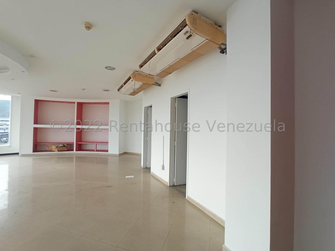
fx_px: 145
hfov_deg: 98.2
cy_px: 126
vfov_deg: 81.8
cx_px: 168
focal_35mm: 15
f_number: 2.2
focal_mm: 1.65
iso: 111
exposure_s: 1/105
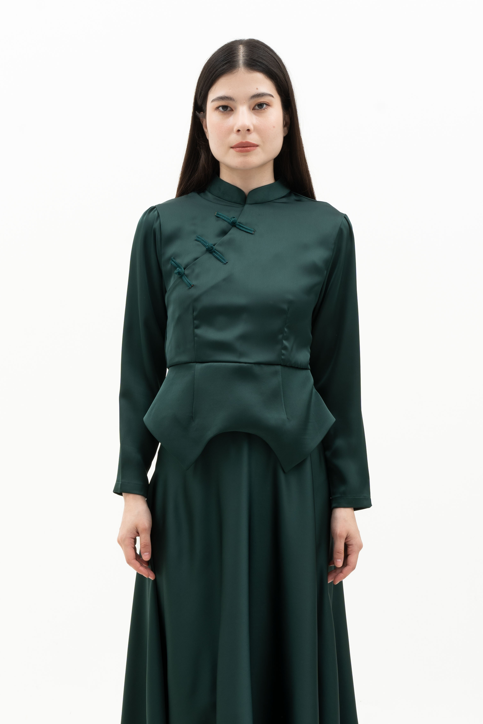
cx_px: 242
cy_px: 362
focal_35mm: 38
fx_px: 765
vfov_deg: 50.7
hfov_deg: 35.1
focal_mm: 38
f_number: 11
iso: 100
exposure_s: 1/160
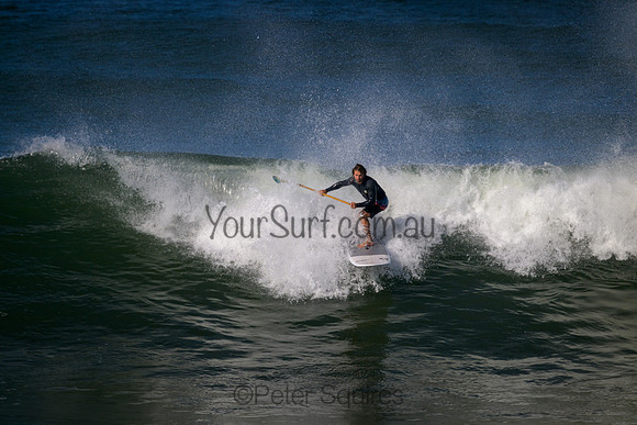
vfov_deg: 1.7
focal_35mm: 800
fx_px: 14158
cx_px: 318
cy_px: 212
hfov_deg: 2.6
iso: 450
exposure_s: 1/2000
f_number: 11
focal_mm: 800
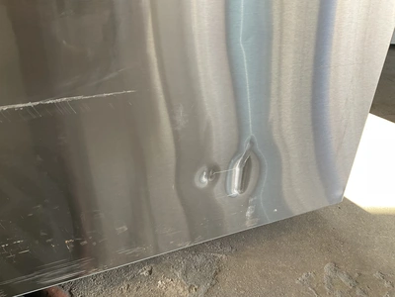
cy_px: 148
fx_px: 331
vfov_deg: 48.2
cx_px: 198
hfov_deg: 61.7
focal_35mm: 29
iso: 64
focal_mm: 3
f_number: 1.8
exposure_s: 1/60
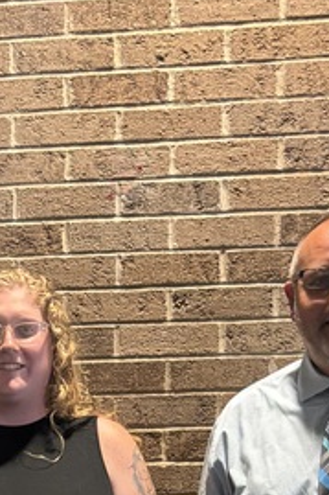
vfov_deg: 18.0
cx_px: -44
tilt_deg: -8.6
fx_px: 1414
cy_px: 705
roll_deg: +0.7
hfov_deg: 13.0
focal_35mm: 103
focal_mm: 5.96
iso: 640
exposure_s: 1/40
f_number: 1.6
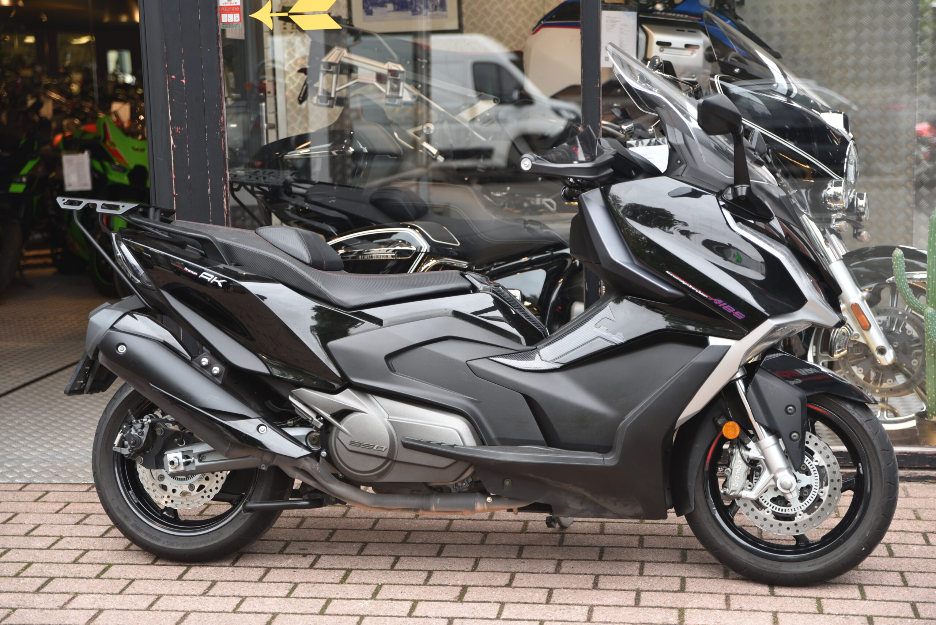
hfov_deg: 32.4
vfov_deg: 21.9
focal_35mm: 62
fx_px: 1613
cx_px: 468
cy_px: 312
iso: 100
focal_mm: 62
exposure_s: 1/30
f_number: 2.8
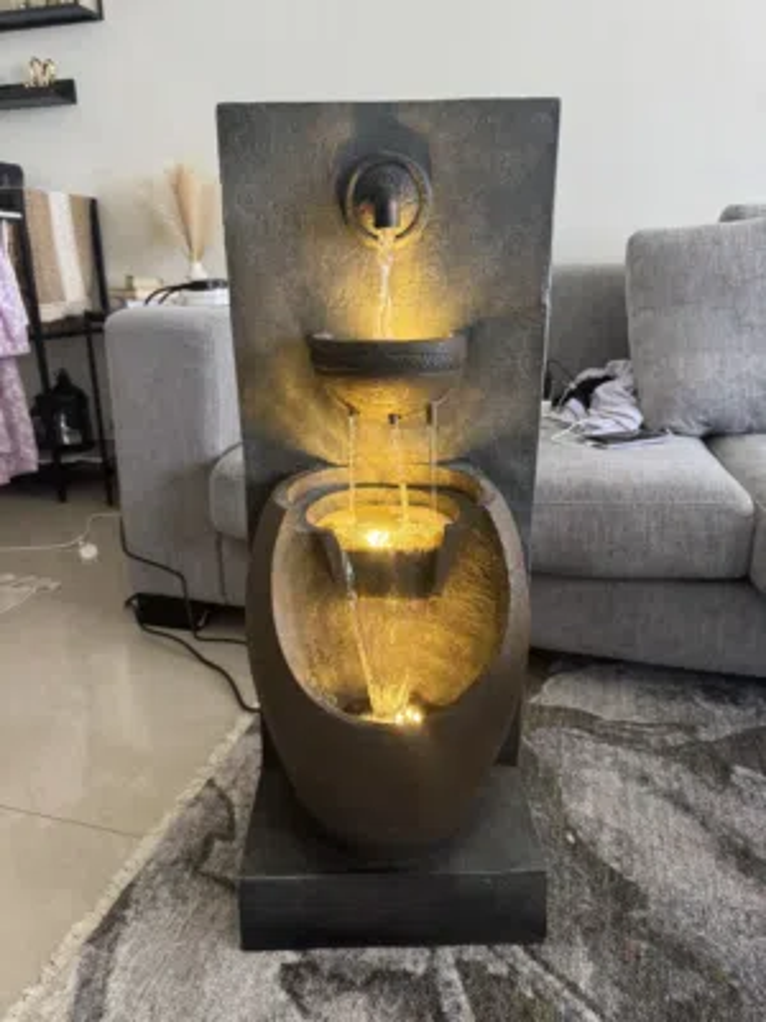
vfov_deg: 71.6
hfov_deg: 56.8
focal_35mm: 24
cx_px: 383
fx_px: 708
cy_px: 511
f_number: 1.78
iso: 640
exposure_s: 1/50
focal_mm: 6.76
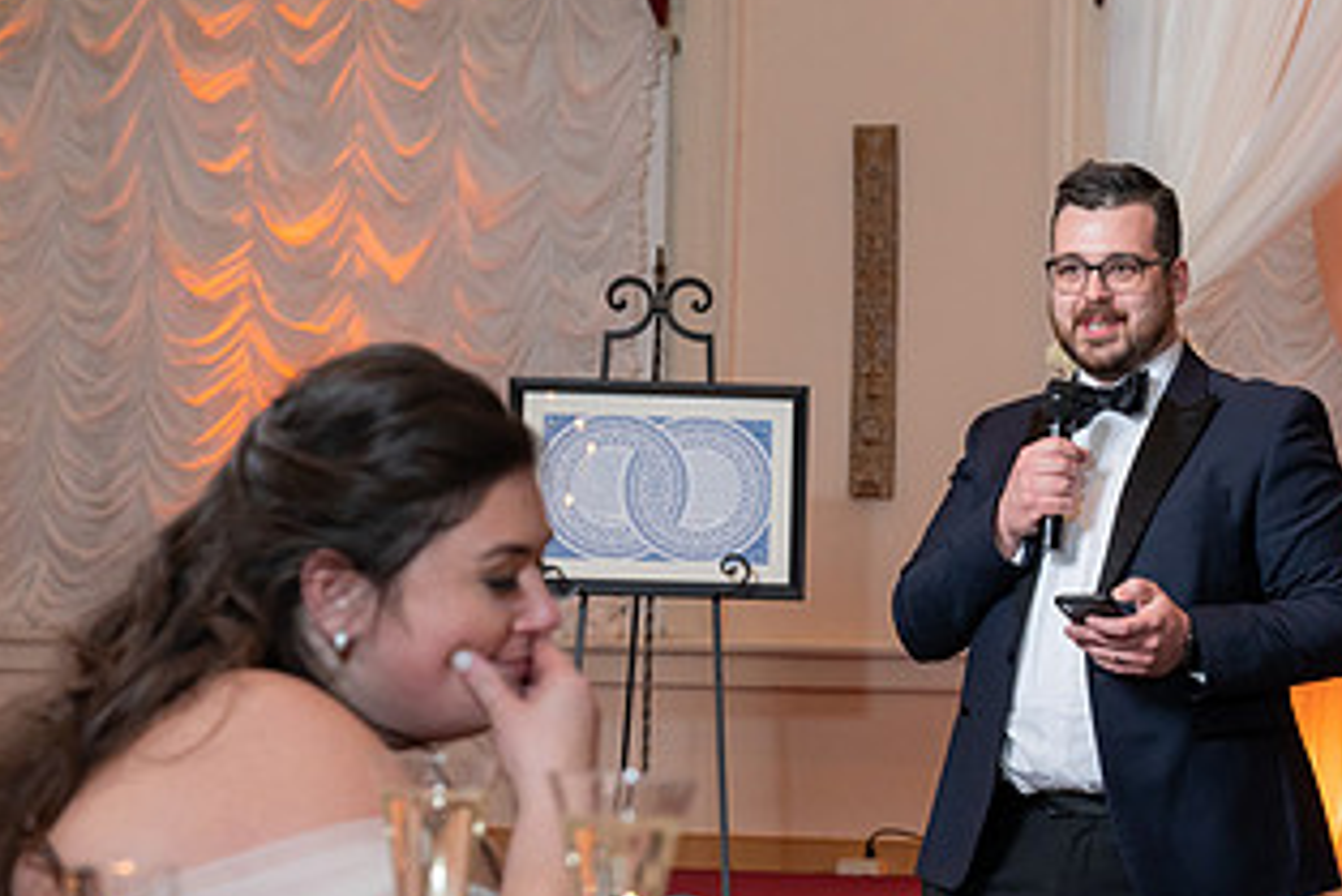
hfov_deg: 19.8
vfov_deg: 13.3
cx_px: 1047
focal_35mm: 102
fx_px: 3804
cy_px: 798
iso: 2000
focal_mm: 51
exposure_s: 1/100
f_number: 4
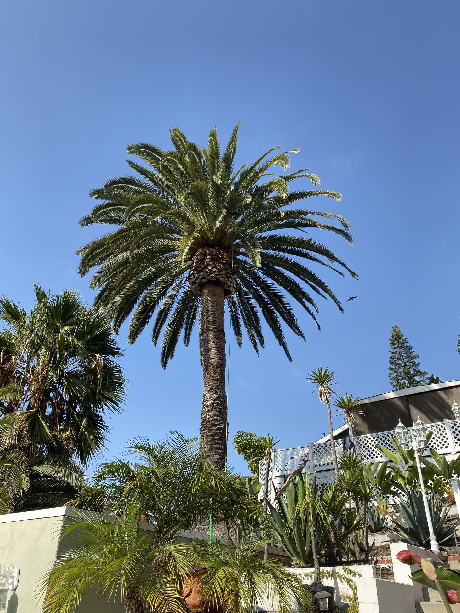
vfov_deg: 67.3
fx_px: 461
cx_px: 230
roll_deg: -3.4
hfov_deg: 53.1
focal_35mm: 26
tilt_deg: +33.2
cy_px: 306
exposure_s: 1/1965
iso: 32
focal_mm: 4.25
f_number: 1.8
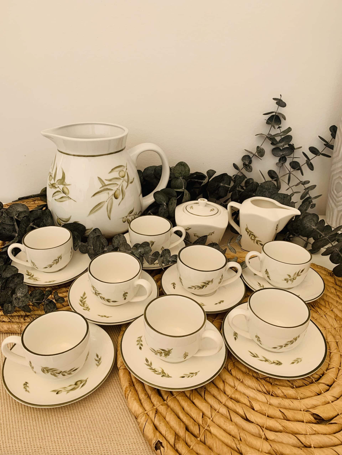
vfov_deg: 67.3
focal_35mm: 26
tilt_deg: -27.7
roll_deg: -1.8
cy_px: 228
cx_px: 171
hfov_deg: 53.1
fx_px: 343
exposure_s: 1/122
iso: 40
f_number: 1.8
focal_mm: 4.25
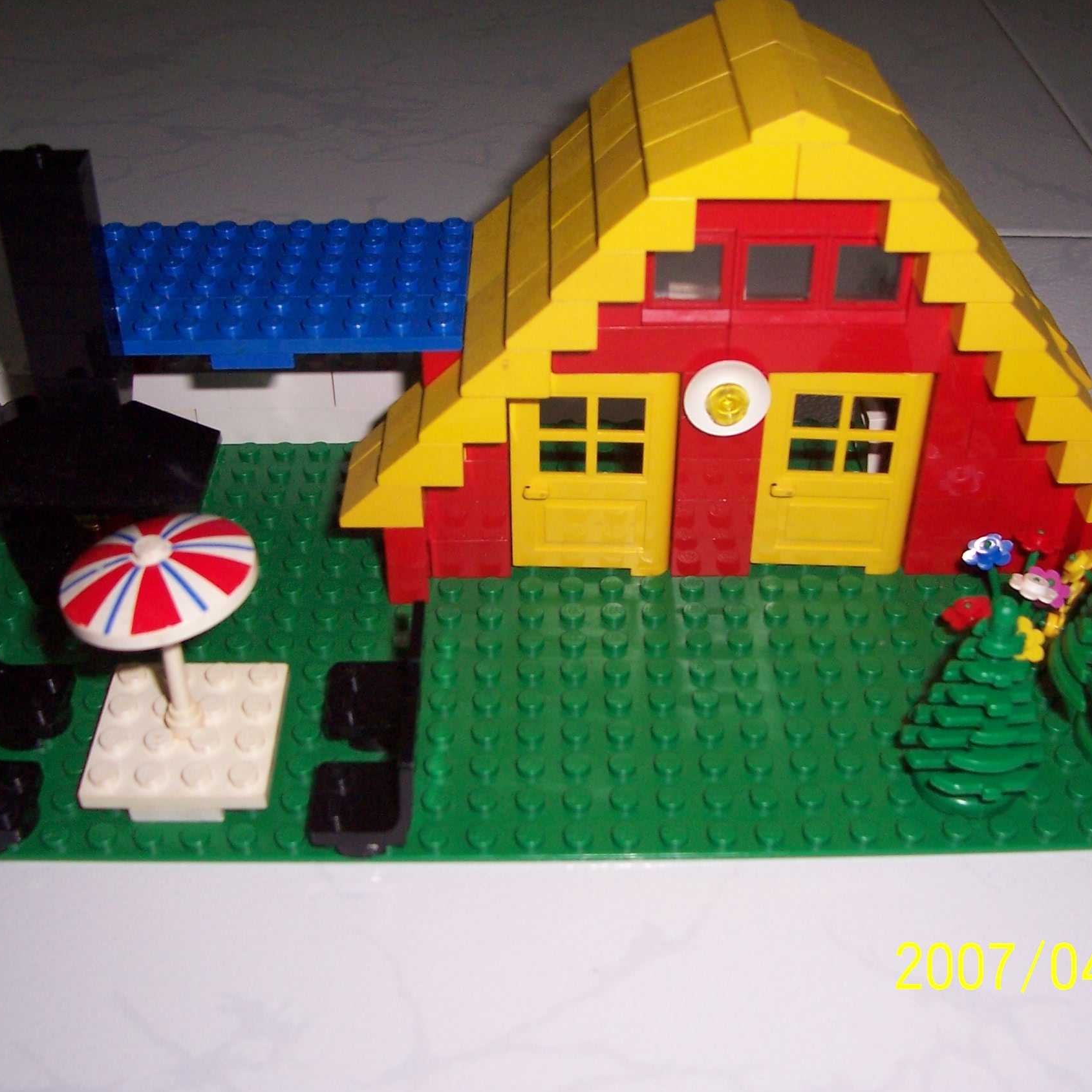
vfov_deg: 40.9
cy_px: 547
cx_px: 542
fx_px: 1463
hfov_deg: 40.9
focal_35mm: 41
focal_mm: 5.6
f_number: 2.7
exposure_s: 1/60
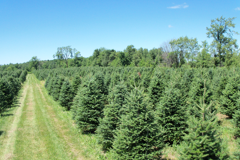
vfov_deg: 35.9
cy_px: 88
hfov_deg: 51.9
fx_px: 247
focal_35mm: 37
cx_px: 121
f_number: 3
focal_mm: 6.3
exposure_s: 1/640
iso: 80
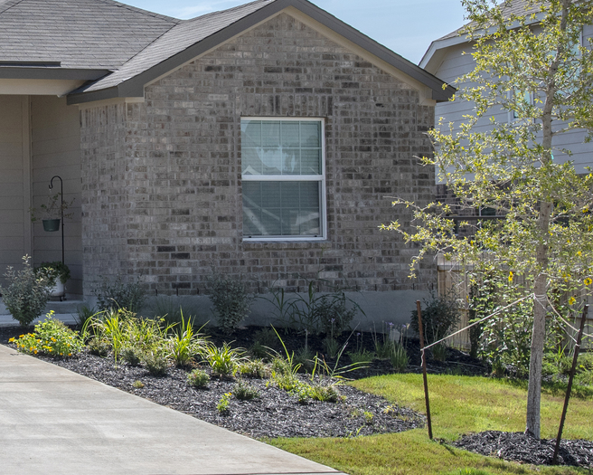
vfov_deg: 17.4
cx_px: -52
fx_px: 1545
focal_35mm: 88
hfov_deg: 20.7
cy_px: 109
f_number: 8
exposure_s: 1/1000
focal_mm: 38
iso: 320
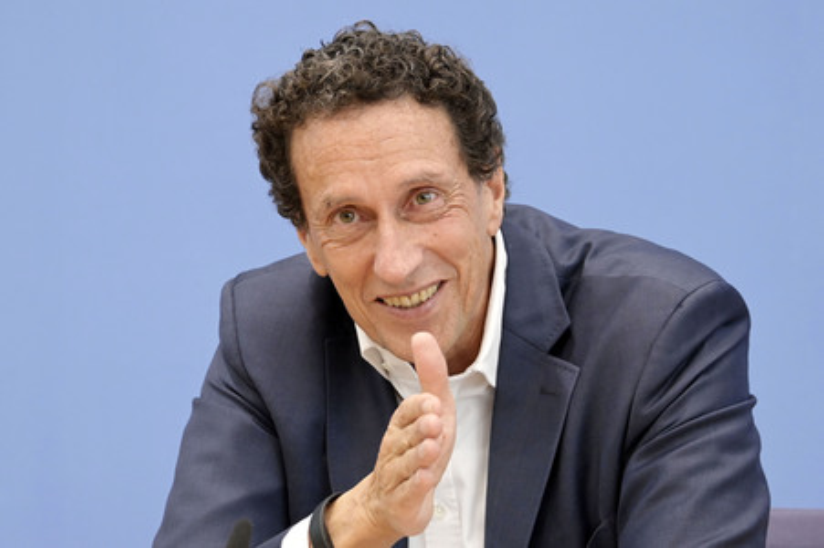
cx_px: 412
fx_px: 2058
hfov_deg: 22.6
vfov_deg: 15.2
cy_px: 274
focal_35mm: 90
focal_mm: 90
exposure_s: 1/400
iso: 3200
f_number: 5.3
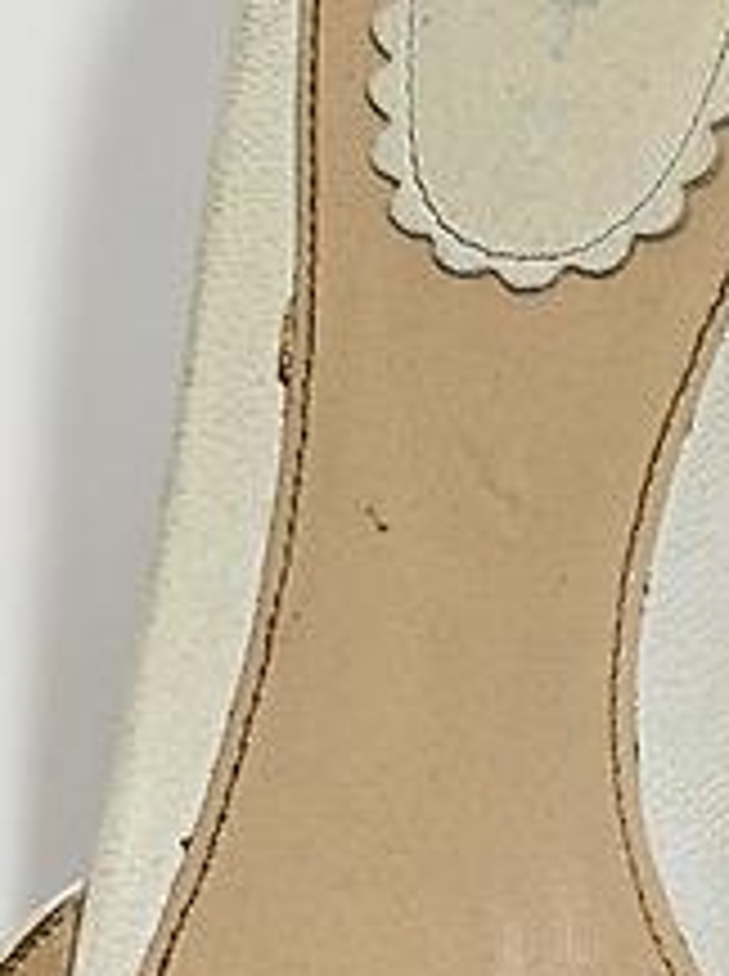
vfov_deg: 7.4
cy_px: 1034
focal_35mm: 266
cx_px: 1152
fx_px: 7491
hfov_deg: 5.5
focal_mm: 6.76
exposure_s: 1/85
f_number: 1.78
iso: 100
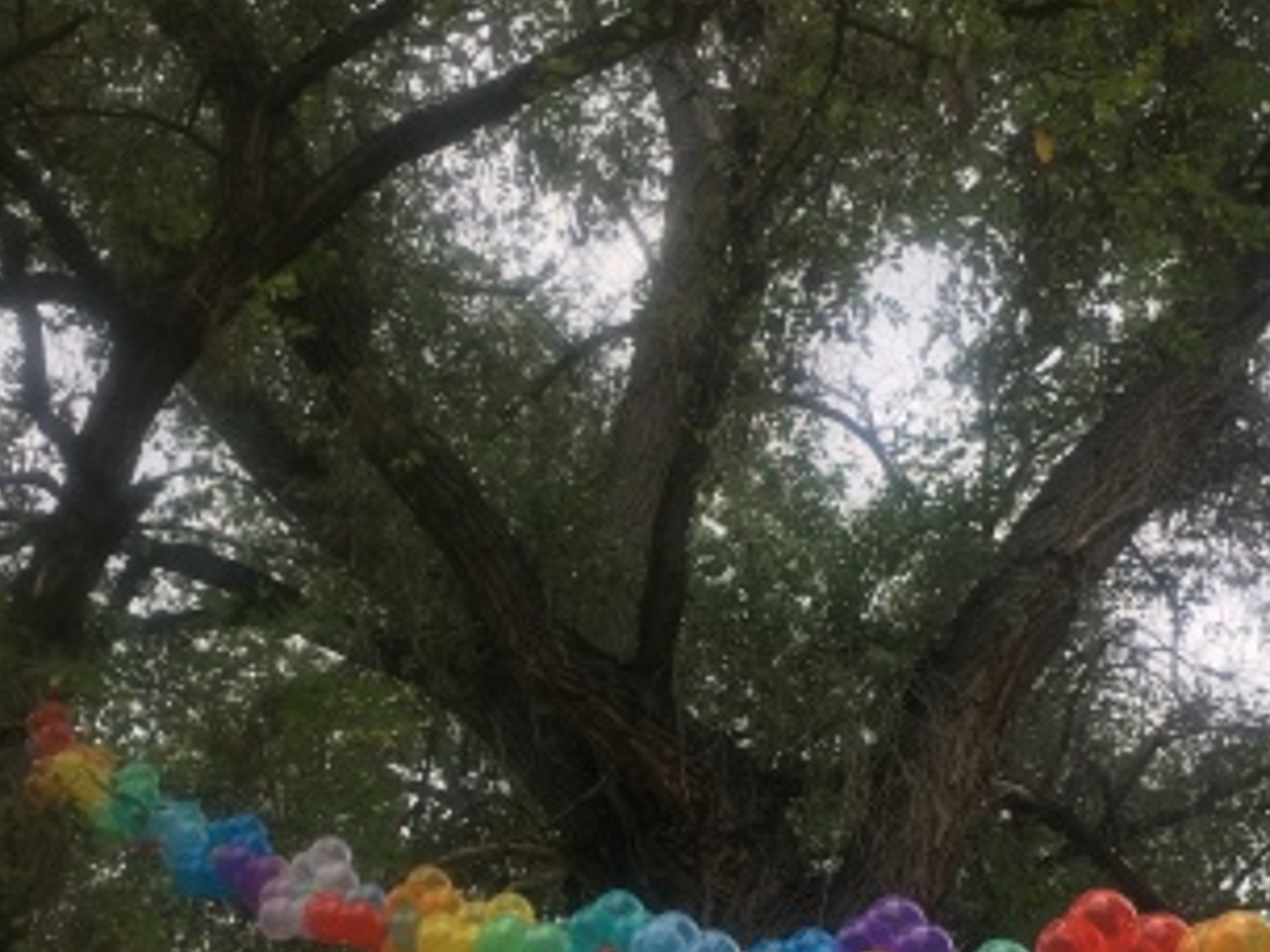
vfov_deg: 23.5
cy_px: 814
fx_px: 2238
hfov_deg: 31.7
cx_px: 618
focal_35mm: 61
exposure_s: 1/549
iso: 25
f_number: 2.2
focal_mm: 4.15
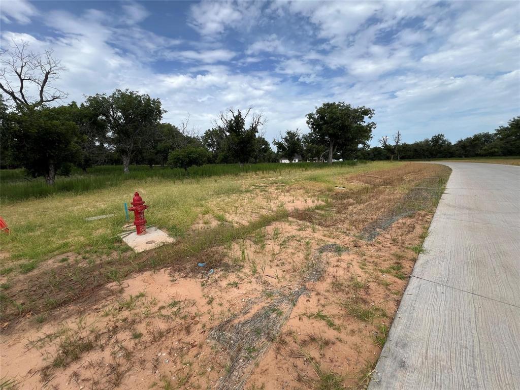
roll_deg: +1.8
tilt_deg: -9.1
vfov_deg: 89.9
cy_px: 195
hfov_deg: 106.2
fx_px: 195
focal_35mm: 13
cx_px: 260
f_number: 1.8
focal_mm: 1.57
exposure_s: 1/1107
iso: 32
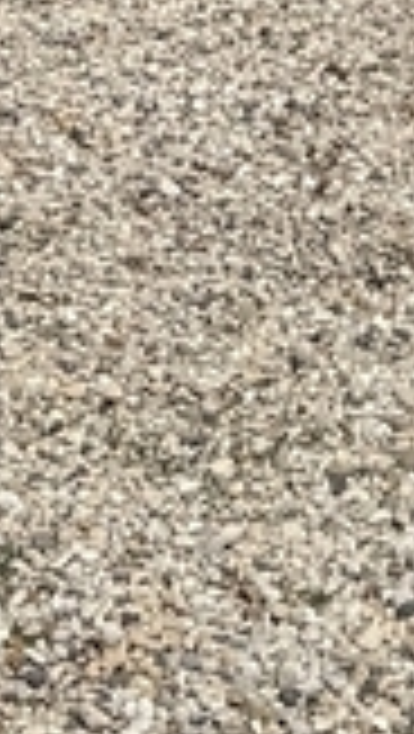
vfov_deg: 11.2
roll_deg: +0.6
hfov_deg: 6.7
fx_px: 3368
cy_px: -770
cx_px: 927
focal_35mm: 173
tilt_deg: -0.5
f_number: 1.78
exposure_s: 1/7092
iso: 80
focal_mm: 6.76
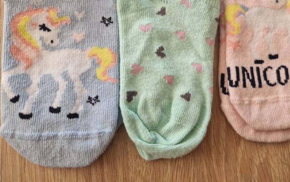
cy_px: 59
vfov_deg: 41.2
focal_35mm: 30
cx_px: 172
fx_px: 237
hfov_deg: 62.4
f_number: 1.8
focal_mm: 5.4
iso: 160
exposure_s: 1/100
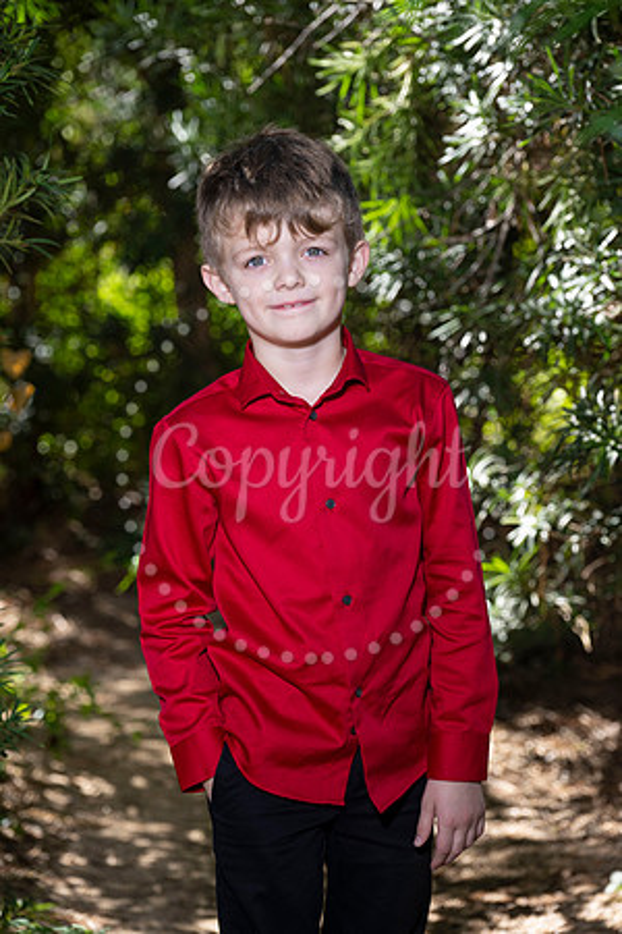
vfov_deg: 17.1
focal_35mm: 120
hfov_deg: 11.4
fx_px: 3110
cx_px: 311
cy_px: 467
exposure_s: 1/200
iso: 200
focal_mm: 120
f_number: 5.6
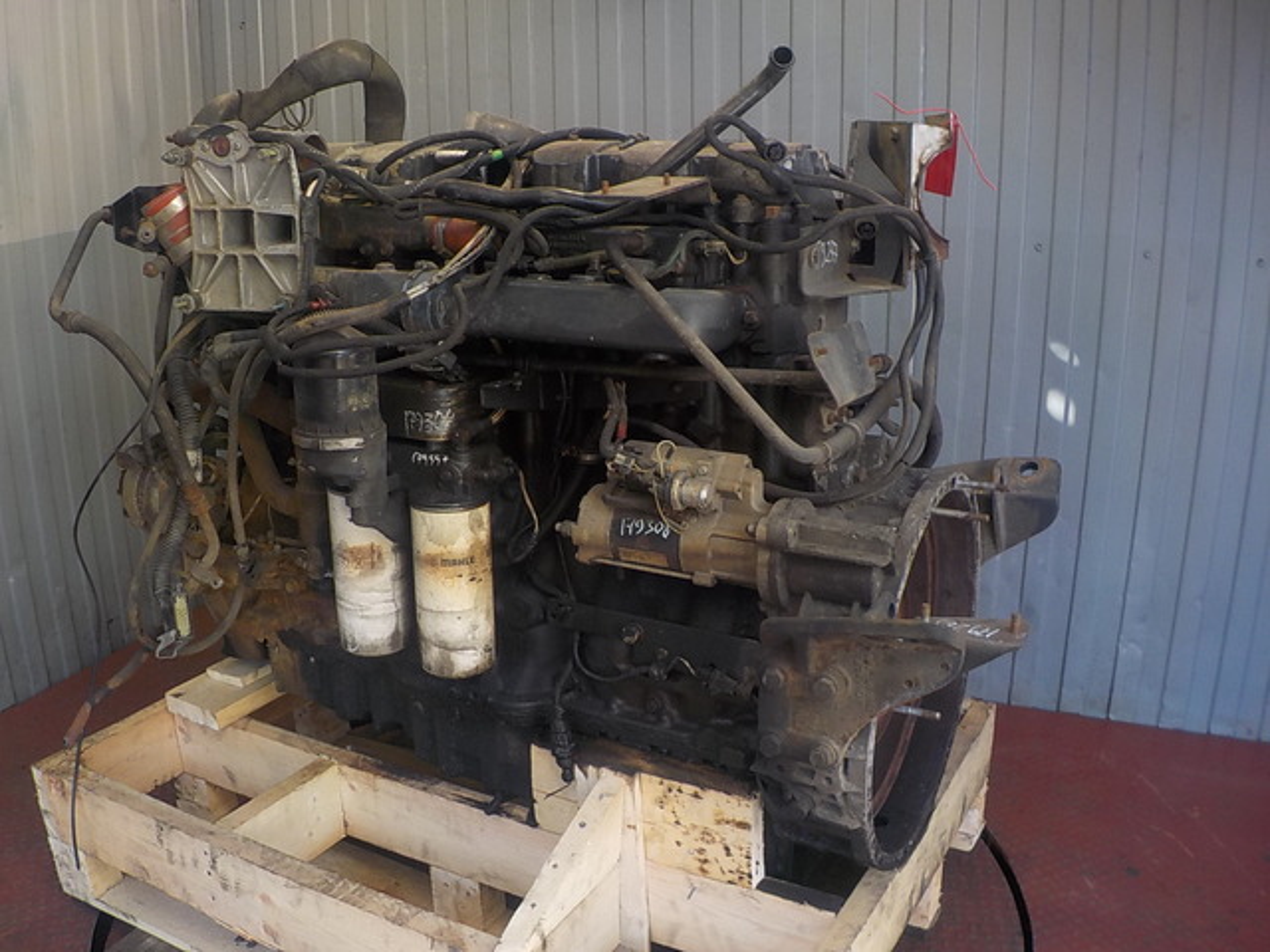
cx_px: 635
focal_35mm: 30
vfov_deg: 46.8
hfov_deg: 60.0
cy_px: 476
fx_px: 1101
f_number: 3.3
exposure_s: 1/40
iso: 125
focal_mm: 4.1
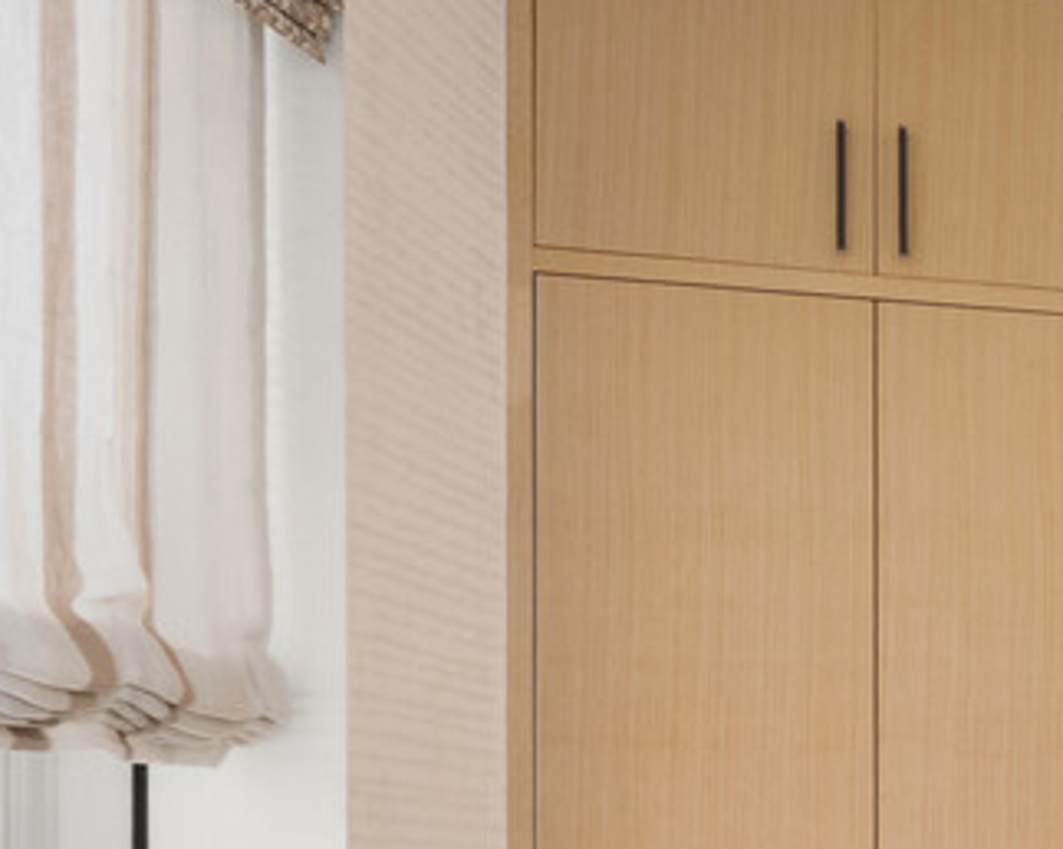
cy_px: 816
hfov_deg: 20.2
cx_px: 2001
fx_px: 1918
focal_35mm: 61
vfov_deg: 24.0
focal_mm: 14
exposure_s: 1/8
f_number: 16
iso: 800
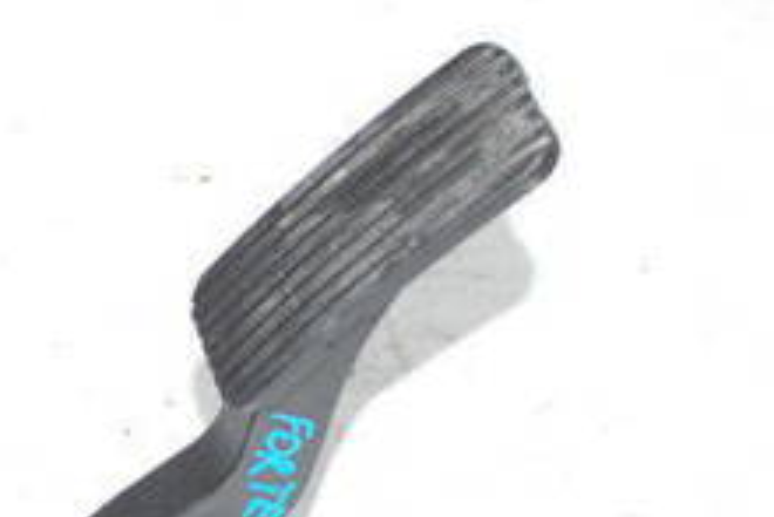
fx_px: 2625
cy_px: 459
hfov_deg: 16.5
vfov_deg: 11.2
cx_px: 74
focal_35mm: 122
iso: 400
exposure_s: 1/60
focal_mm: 28
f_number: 4.5
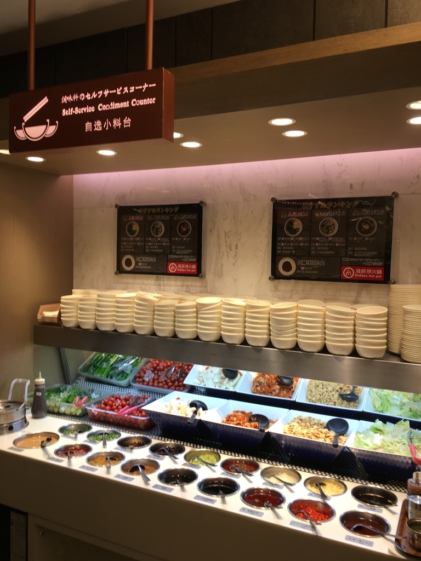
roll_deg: -0.8
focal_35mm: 29
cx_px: 210
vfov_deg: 61.7
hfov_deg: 48.2
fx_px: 470
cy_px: 280
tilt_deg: -1.6
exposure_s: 1/60
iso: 25
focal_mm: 4.15
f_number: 2.2
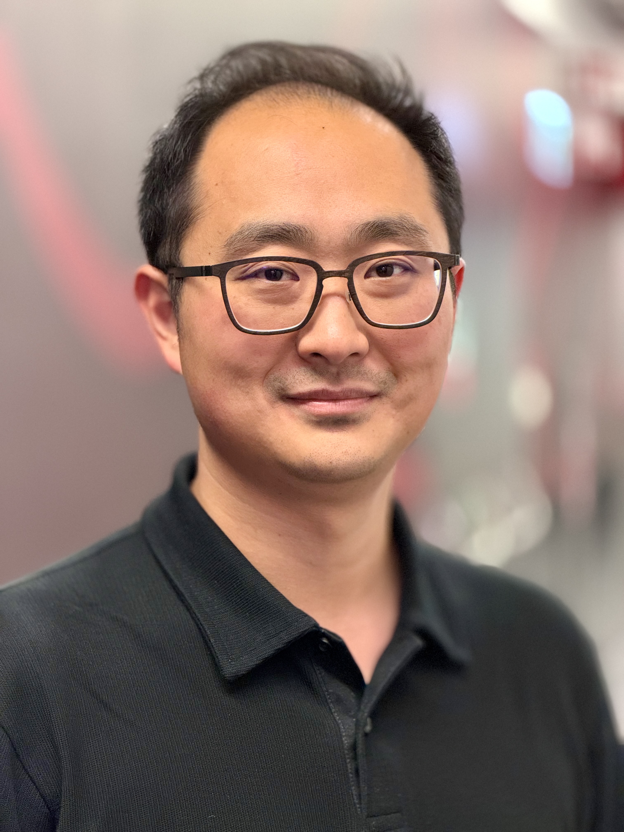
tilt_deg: -2.8
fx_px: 2404
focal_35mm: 100
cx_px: 312
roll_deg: +0.2
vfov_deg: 19.6
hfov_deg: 14.8
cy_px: 416
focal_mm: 16.89
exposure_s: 1/50
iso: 640
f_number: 2.8
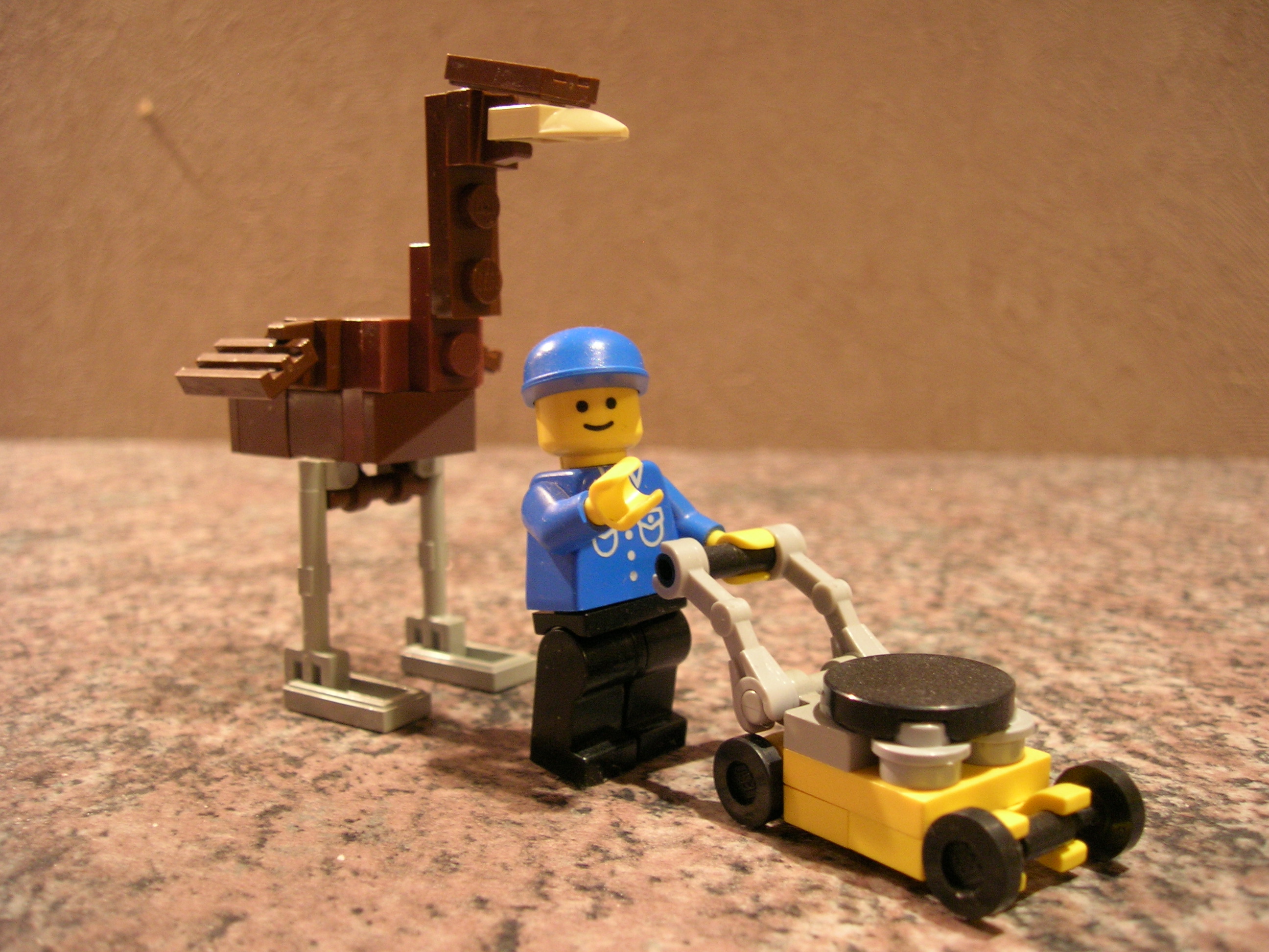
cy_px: 476
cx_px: 634
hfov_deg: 54.0
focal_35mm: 34
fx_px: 1246
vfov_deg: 41.8
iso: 114
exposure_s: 1/3.6
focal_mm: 5.7
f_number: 2.9
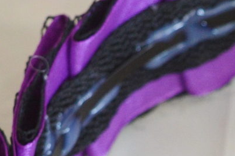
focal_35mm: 330
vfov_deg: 4.1
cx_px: 316
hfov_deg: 6.2
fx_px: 2153
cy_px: 232
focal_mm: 40
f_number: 5
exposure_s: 1/60
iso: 720
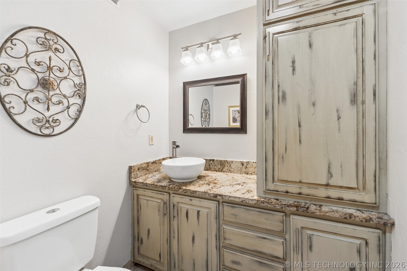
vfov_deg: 81.2
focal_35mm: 14
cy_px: 136
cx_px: 204
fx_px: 158
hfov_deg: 104.3
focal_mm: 14
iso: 400
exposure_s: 1/250
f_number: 2.8
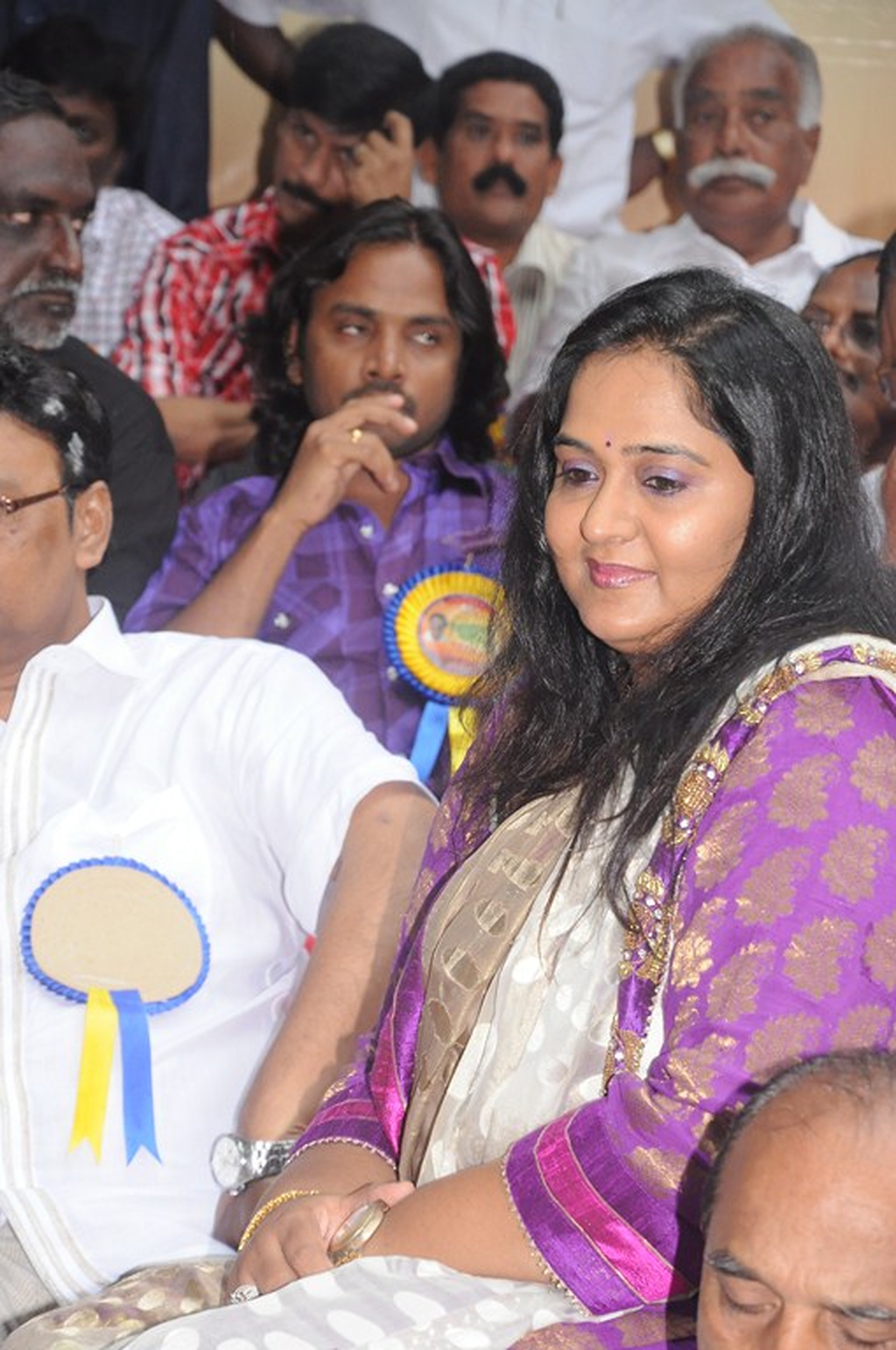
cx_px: 448
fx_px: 5896
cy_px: 675
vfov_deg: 13.1
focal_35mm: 158
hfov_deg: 8.7
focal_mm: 105
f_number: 11
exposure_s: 1/125
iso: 1250
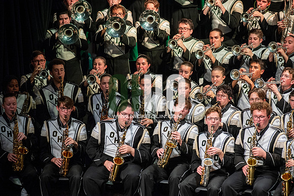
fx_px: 2449
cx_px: 147
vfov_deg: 4.6
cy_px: 98
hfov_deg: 6.9
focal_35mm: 300
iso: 5000
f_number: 5.6
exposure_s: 1/400
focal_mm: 300
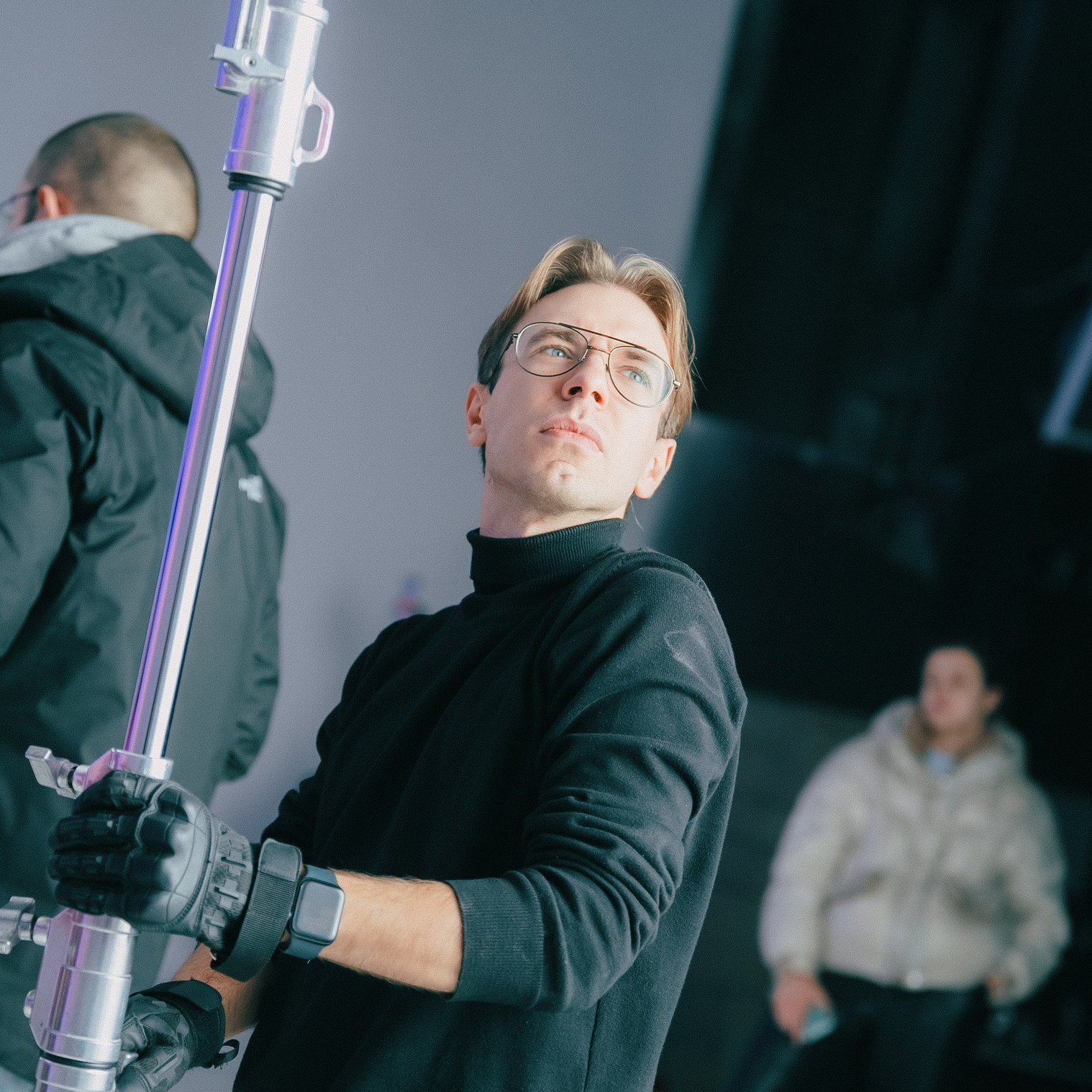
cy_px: 597
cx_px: 458
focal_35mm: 96
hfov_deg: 18.1
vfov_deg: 18.1
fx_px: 3426
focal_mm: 67
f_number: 2.8
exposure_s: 1/250
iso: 800
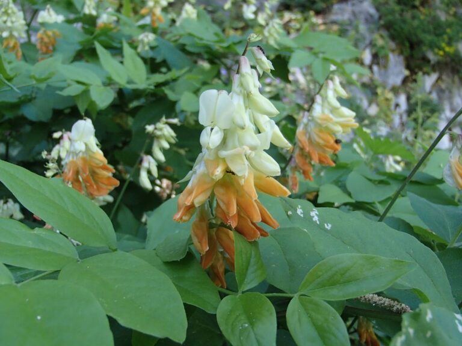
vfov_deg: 38.7
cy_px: 173
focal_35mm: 37
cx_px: 231
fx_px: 494
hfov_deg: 50.1
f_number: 4.7
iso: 250
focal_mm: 6.64
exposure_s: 1/160
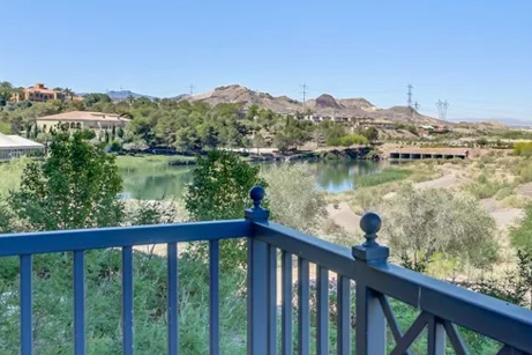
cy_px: 122
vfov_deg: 33.1
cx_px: 448
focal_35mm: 40
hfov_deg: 45.3
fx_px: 591
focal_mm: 18
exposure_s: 1/160
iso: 100
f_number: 7.1
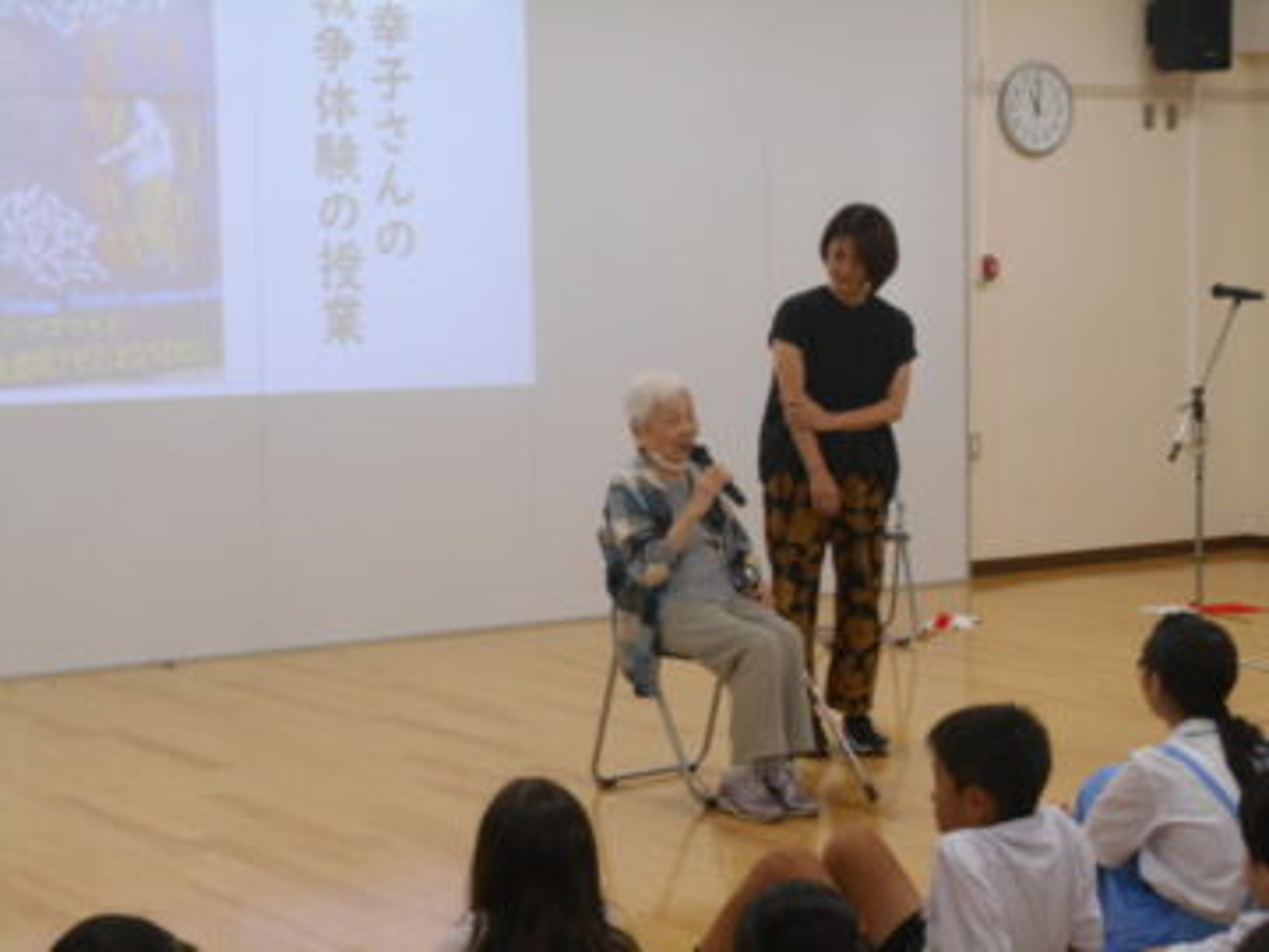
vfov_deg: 19.4
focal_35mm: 76
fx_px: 2786
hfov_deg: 25.7
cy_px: 476
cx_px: 634
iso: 220
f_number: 5.8
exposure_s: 1/30
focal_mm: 13.5
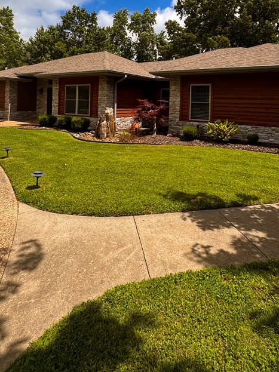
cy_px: 101
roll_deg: -0.4
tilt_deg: +0.0
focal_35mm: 23
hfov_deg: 58.7
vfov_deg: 69.9
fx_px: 247
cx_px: 157
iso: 50
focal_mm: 2.22
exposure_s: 1/1567
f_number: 2.2
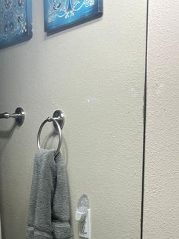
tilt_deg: -14.1
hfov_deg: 25.1
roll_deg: +1.0
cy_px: 252
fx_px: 400
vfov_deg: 30.3
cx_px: 120
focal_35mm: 58
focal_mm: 5.1
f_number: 1.6
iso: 100
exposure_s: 1/120
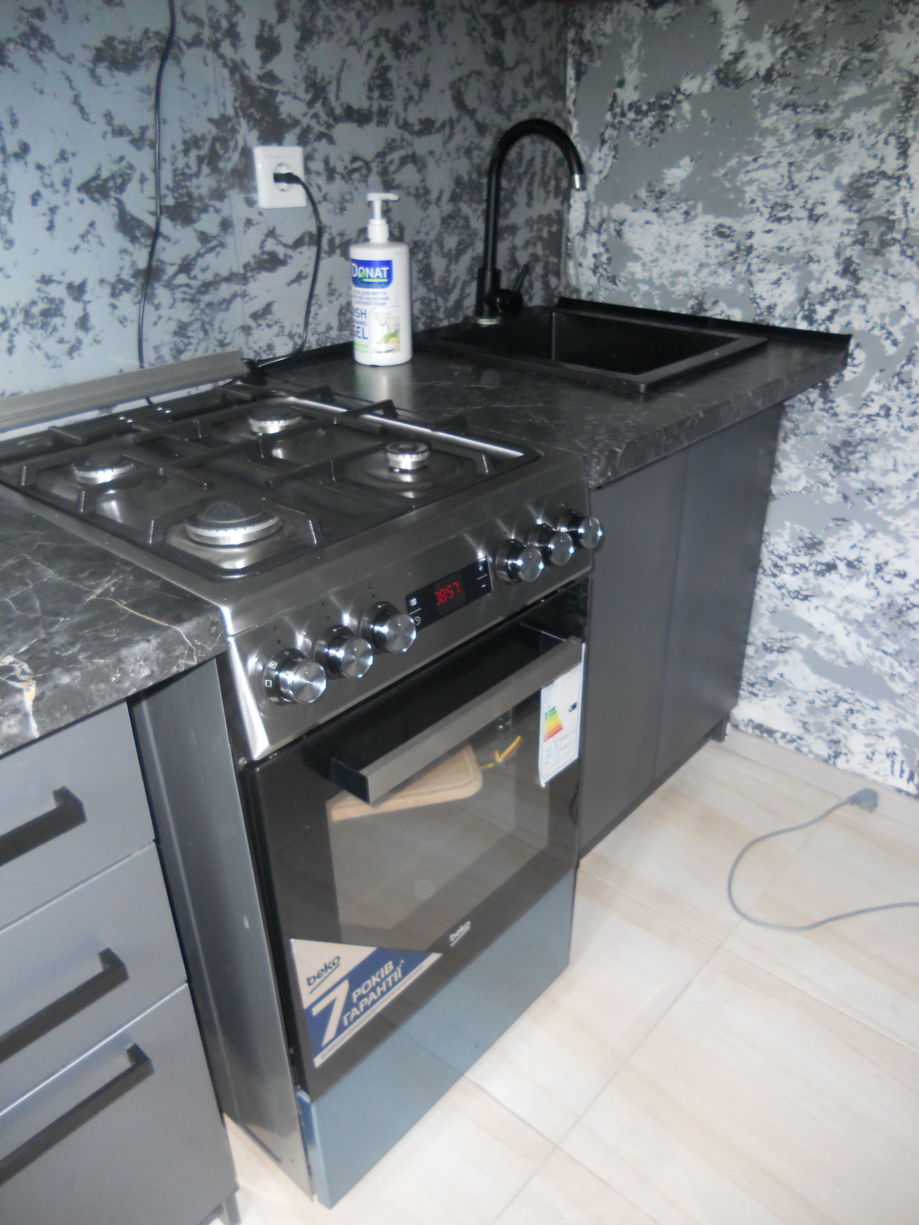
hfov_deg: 51.4
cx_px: 460
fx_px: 956
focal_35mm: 27
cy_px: 612
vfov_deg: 65.3
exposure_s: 1/25
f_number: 3.2
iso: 250
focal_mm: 4.9
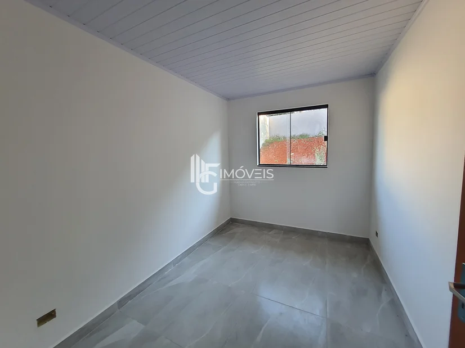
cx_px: 232
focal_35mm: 13
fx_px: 175
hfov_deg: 106.2
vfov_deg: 89.9
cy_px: 174
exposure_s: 1/60
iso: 125
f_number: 2.2
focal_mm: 1.74
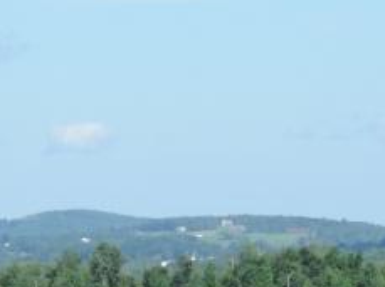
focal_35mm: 336
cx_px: -121
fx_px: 3731
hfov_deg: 5.9
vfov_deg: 4.4
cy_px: 441
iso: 80
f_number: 3.9
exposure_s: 1/500
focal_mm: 13.3
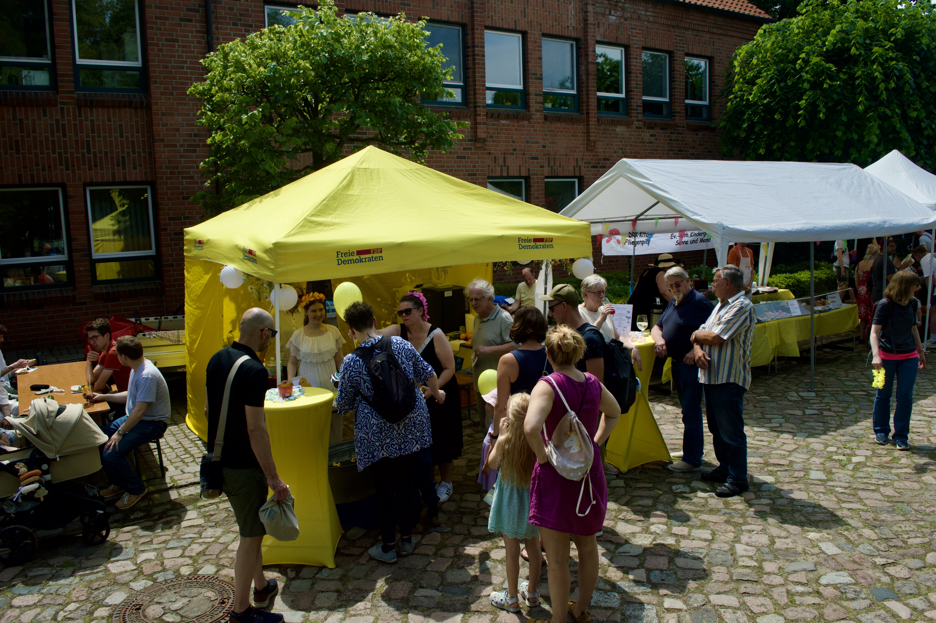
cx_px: 468
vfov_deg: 47.8
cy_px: 312
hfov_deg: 67.4
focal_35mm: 27
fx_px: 701
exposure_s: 1/640
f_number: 8
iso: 400
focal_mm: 18
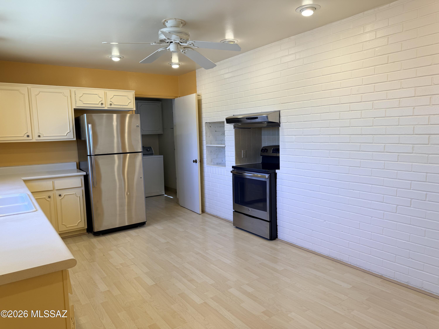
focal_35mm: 24
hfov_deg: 71.6
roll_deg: +1.1
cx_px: 220
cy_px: 164
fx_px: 304
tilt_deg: -6.1
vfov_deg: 56.8
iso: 64
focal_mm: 6.76
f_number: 1.78
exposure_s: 1/120
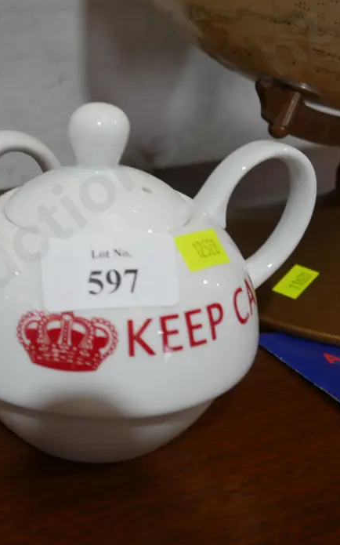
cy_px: 263
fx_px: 742
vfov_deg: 40.3
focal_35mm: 50
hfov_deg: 24.7
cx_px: 4
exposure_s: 1/60
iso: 320
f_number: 4.5
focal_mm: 16
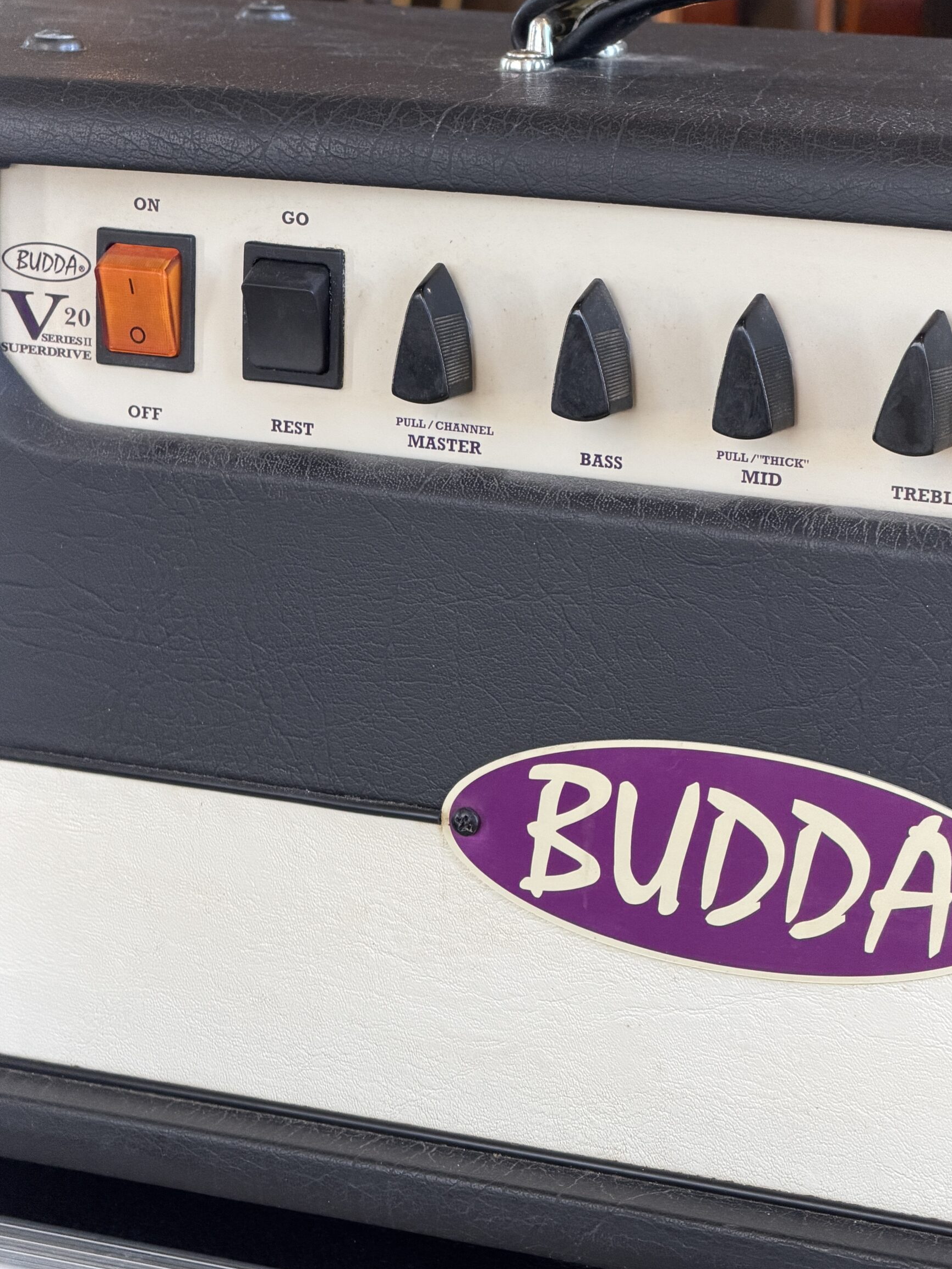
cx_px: 510
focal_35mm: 111
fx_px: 4070
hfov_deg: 13.3
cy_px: 570
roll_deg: -0.4
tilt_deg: -13.0
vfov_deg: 17.7
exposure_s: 1/117
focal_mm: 16.89
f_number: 2.8
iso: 400
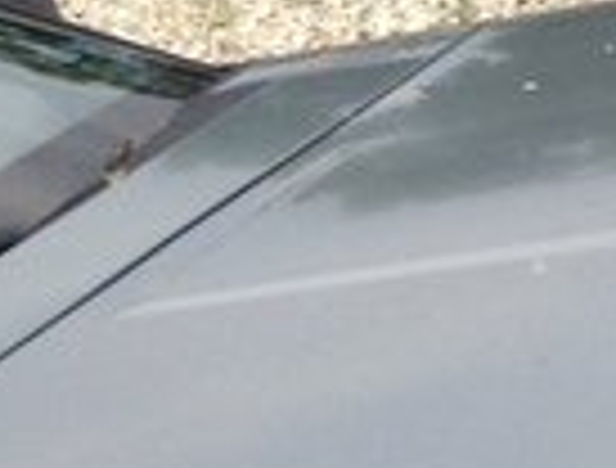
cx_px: 1772
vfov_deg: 7.2
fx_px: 3664
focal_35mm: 205
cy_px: -187
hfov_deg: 8.3
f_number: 2.4
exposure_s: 1/184
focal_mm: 4.28
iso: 50
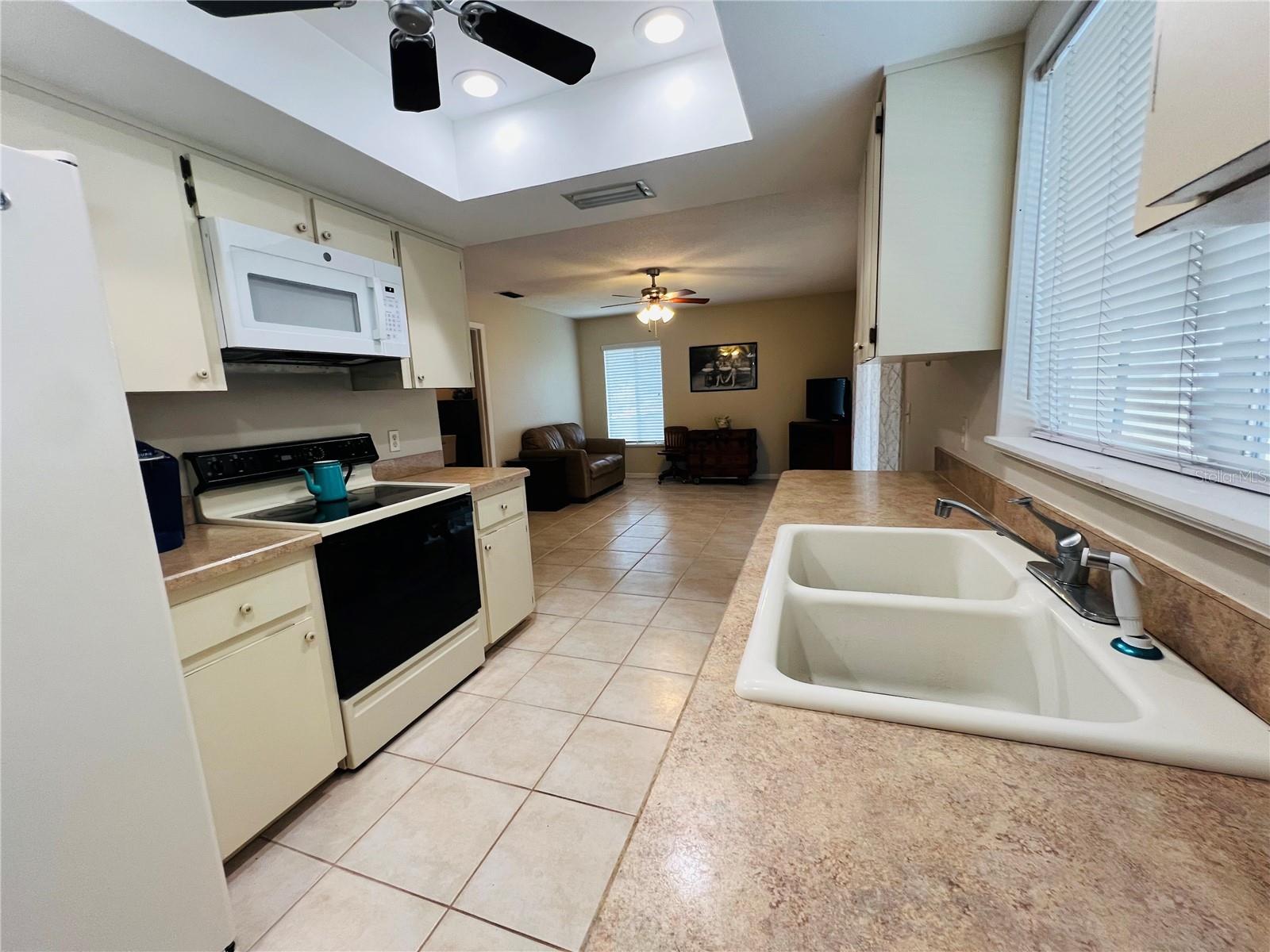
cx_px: 635
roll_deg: +2.9
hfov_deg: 106.2
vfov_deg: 89.9
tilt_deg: -10.2
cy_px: 476
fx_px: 477
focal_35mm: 13
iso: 250
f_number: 1.8
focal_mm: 1.57
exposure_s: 1/120
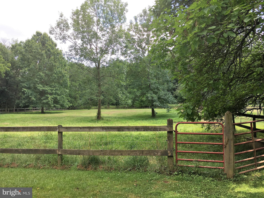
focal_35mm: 29
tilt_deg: +2.1
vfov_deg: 48.2
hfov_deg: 61.7
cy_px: 99
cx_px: 132
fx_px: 221
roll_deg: +0.2
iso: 25
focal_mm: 4.15
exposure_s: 1/377
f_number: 2.2
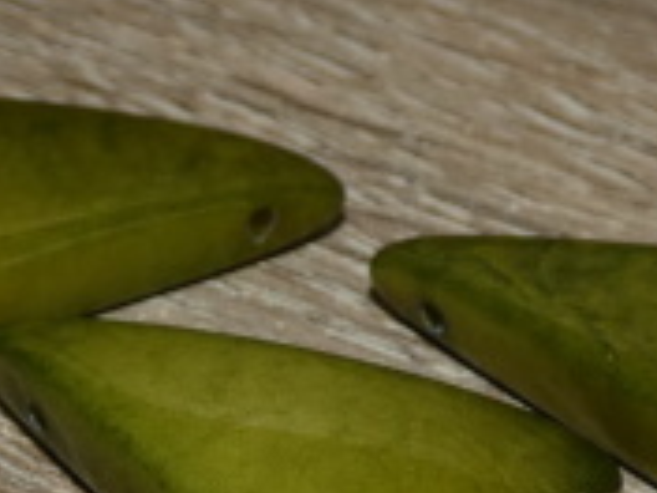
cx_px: 334
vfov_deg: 16.0
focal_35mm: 91
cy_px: 22
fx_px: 1727
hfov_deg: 21.5
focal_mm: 5.3
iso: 80
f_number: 3.3
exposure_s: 1/125
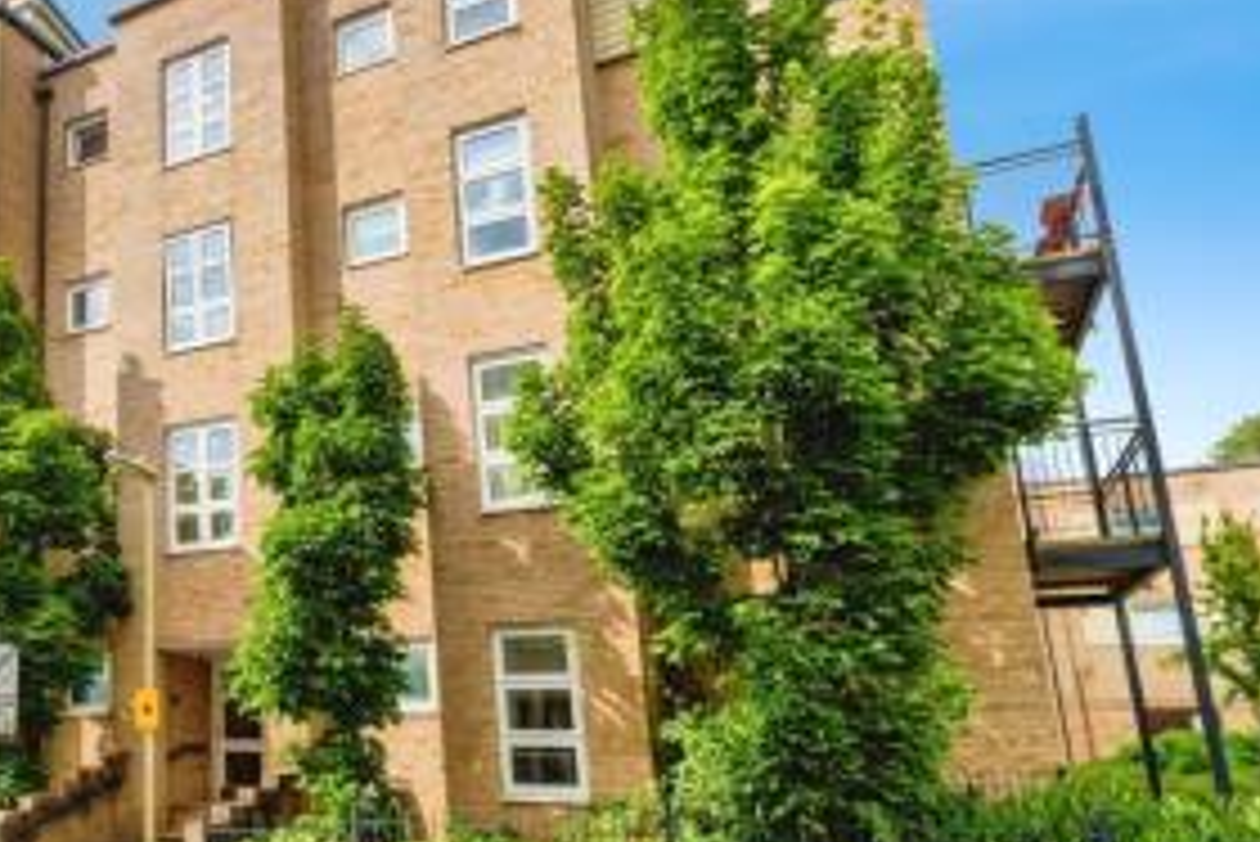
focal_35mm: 51
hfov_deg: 38.3
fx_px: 1786
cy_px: 394
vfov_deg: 26.5
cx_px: 400
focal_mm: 20
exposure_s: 1/500
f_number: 7.1
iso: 320
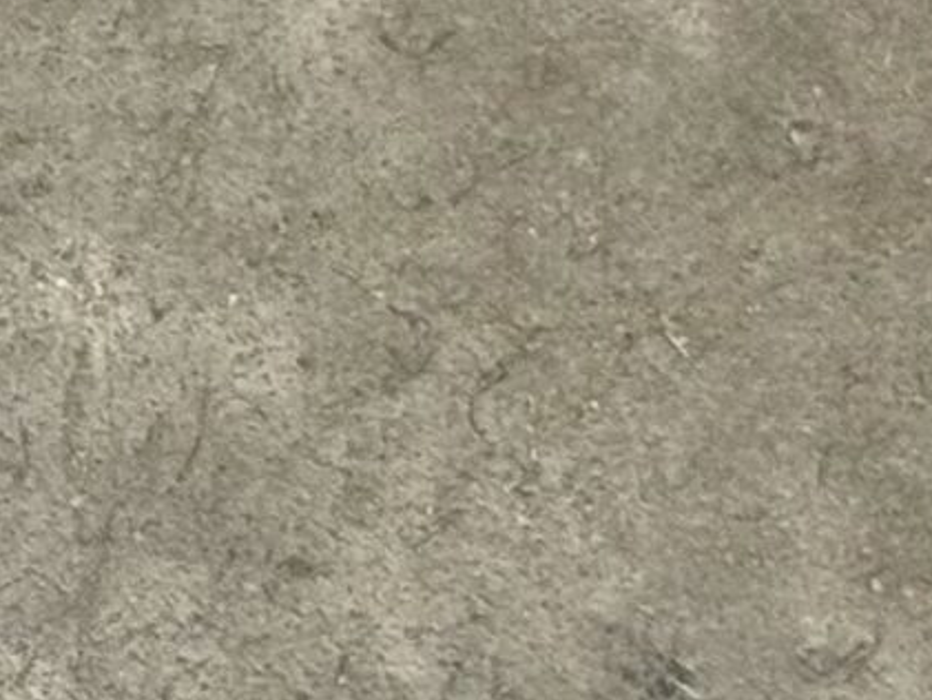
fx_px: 7864
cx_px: -1811
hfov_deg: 6.3
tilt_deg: -72.6
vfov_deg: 5.1
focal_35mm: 292
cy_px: 851
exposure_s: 1/40
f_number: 1.78
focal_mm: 6.76
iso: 500
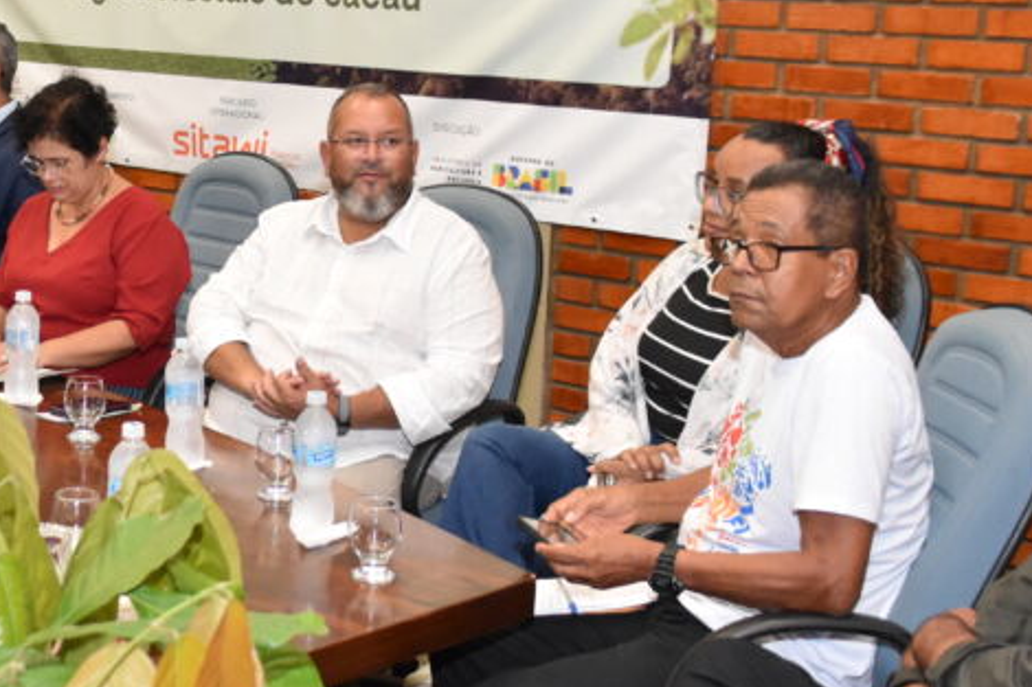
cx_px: 53
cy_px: 239
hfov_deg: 27.9
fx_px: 1977
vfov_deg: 19.7
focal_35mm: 69
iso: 1600
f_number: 4
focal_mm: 20
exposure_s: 1/100
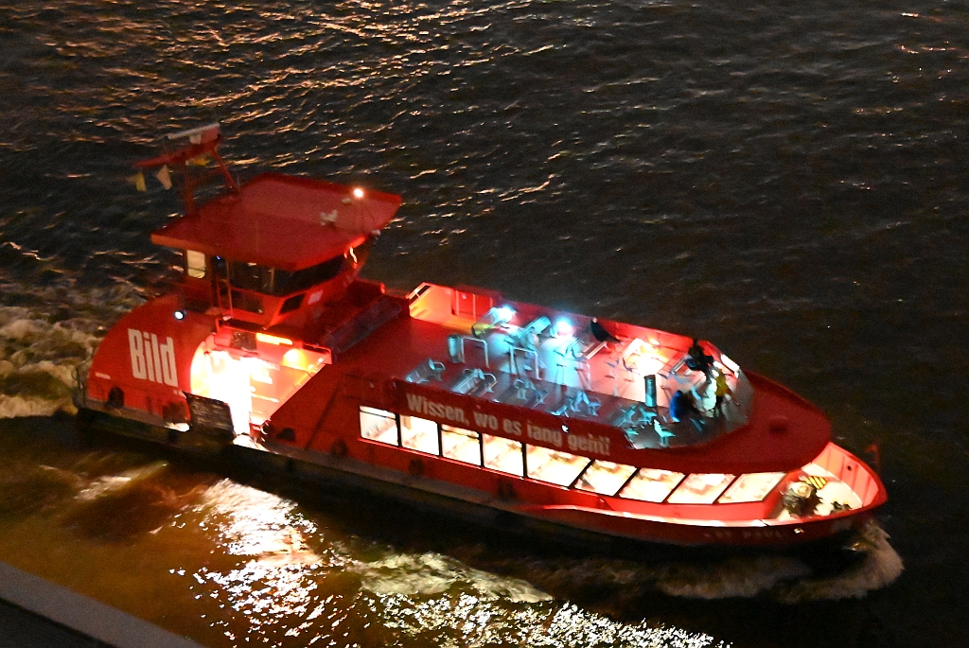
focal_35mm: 52
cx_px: 484
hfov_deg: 38.2
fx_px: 1401
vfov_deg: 26.1
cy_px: 324
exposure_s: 1/15
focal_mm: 52
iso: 51200
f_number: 4
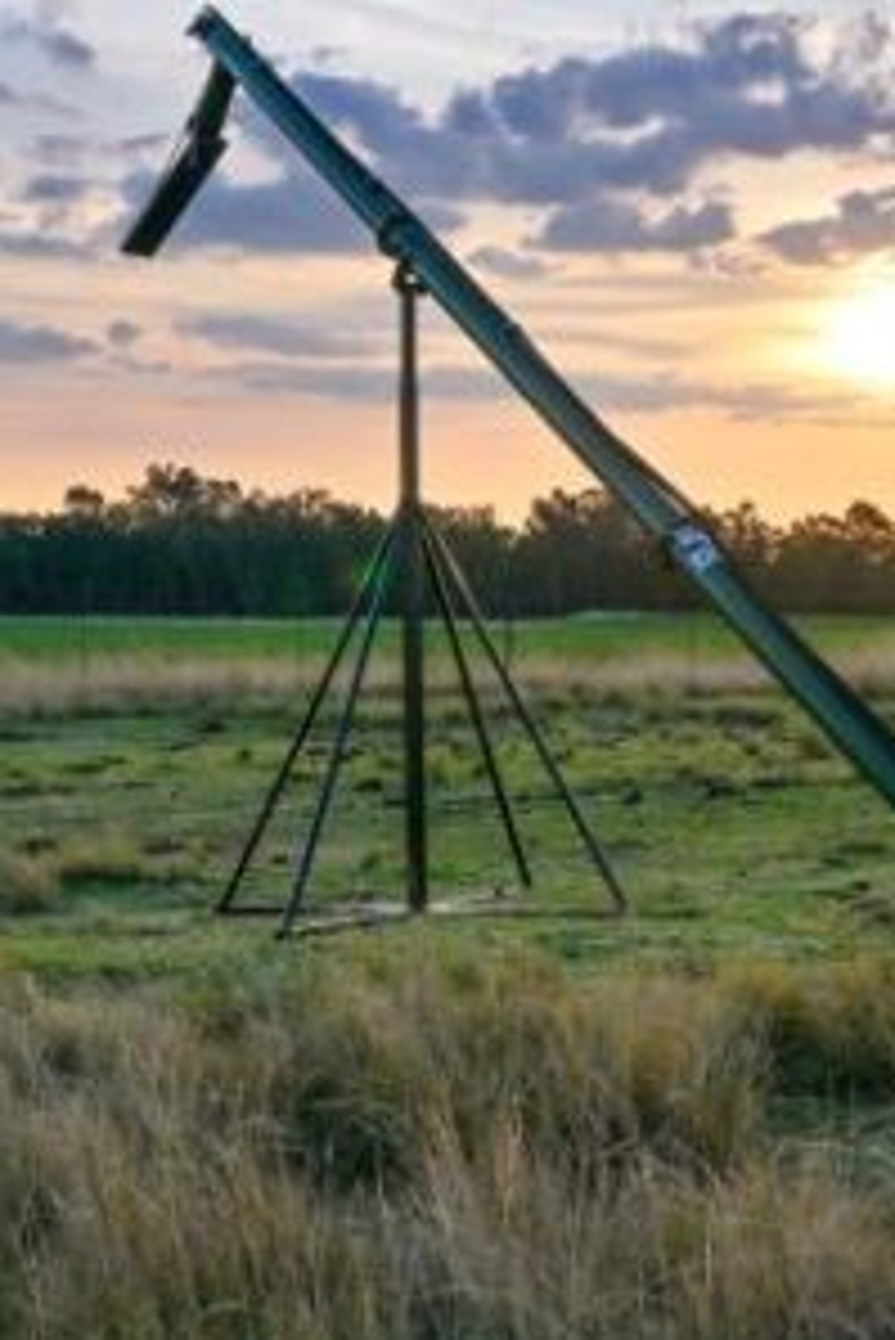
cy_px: 438
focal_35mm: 70
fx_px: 2596
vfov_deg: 28.7
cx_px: 643
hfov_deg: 19.5
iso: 100
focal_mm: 20.5
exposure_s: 1/400
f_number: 7.1
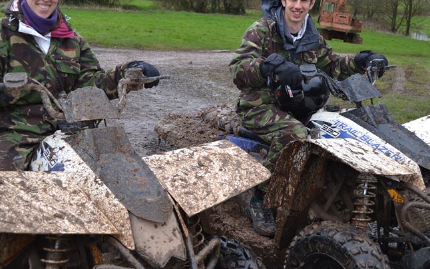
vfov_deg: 24.4
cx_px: 179
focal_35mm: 53
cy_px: 105
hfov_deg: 38.1
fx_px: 621
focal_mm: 28
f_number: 5.6
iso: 140
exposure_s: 1/125
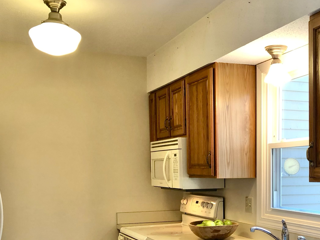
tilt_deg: -4.0
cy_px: 205
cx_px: 244
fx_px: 499
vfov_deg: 26.3
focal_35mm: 54
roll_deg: -0.2
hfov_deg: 34.7
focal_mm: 3.99
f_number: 1.8
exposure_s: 1/30
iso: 32
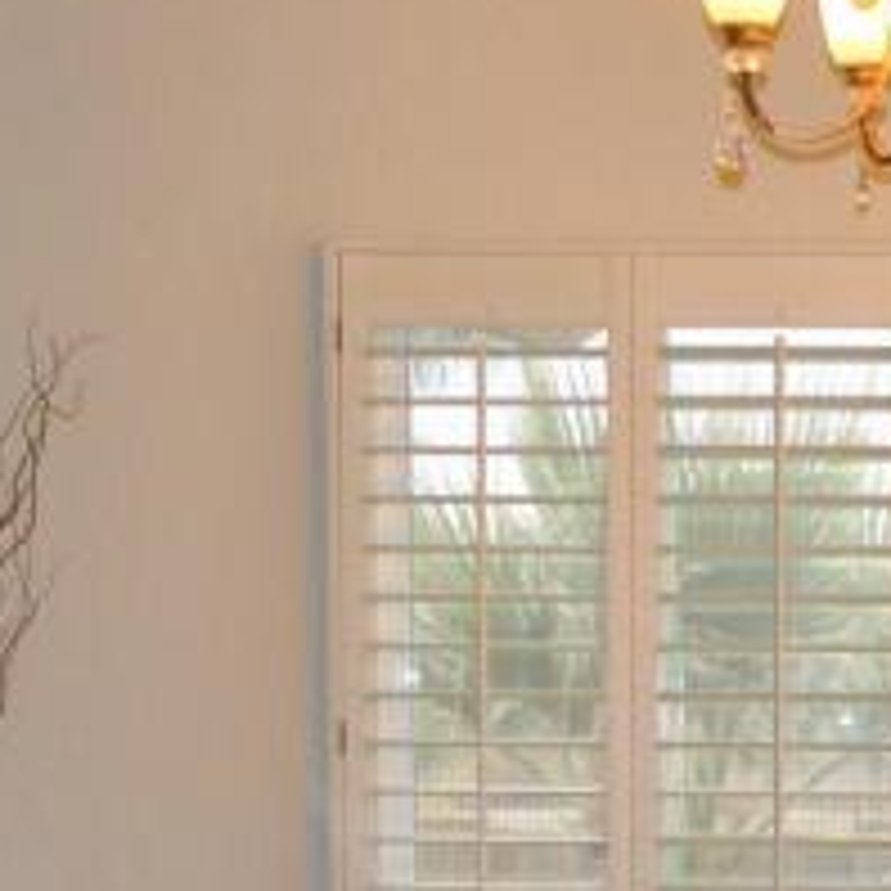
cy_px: 1048
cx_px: 925
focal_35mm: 134
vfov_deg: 12.7
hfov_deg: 12.8
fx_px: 3902
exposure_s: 1/60
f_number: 3.5
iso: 900
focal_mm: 18
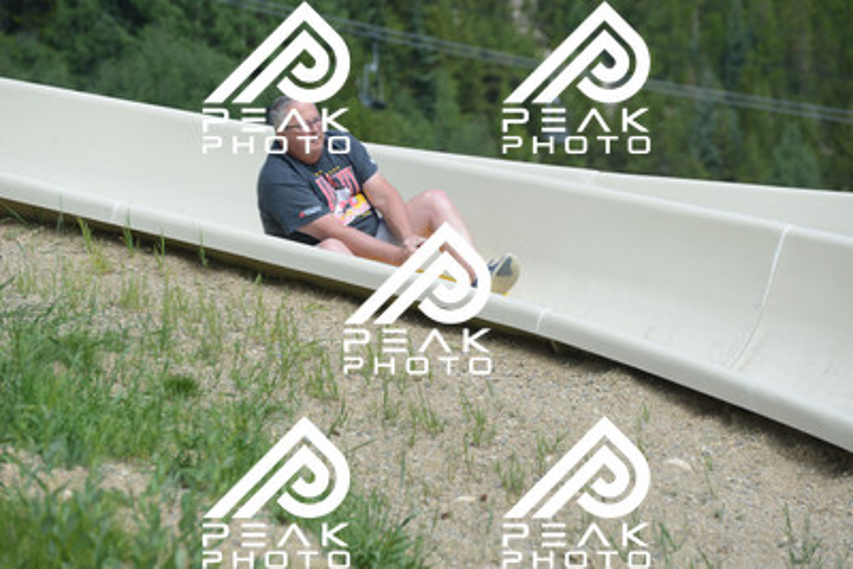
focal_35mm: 195
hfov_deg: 10.5
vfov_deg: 7.0
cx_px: 426
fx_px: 4622
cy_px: 284
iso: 360
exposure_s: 1/640
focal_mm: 195
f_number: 6.3
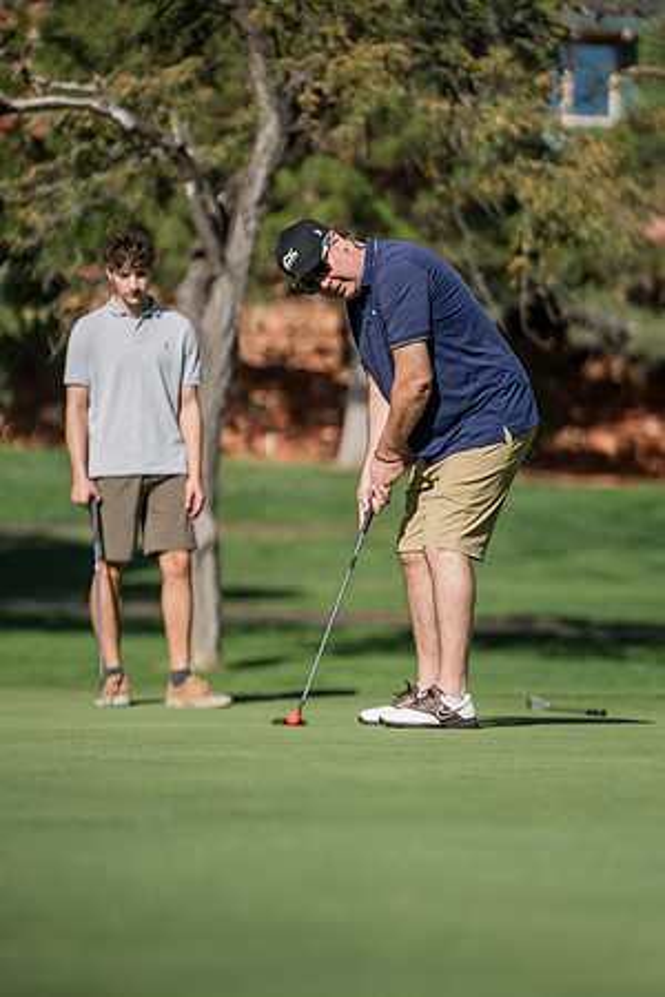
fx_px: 4045
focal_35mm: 146
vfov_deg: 14.1
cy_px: 498
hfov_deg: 9.4
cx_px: 332
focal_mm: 146
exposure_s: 1/8000
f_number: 2.8
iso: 320
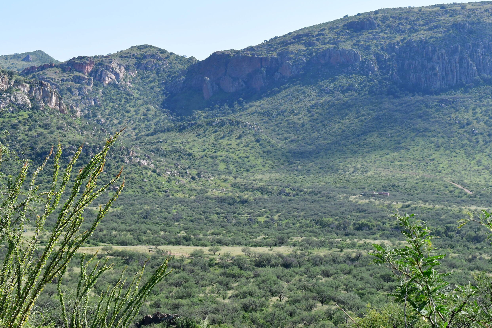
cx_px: 249
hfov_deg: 20.6
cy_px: 161
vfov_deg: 13.8
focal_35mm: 99
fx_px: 1353
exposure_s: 1/800
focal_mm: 55
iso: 800
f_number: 13
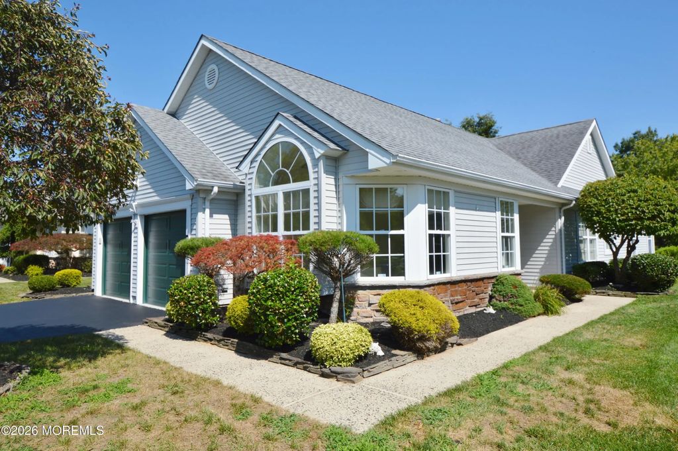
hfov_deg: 77.4
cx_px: 339
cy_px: 226
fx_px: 423
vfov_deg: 56.1
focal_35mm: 22
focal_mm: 15
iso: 100
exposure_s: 1/320
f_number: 9
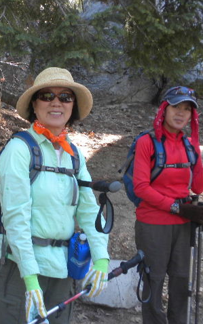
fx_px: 566
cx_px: 1
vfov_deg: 32.0
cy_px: 143
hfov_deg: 19.7
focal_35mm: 64
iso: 105
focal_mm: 6.6
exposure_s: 1/64
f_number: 3.5
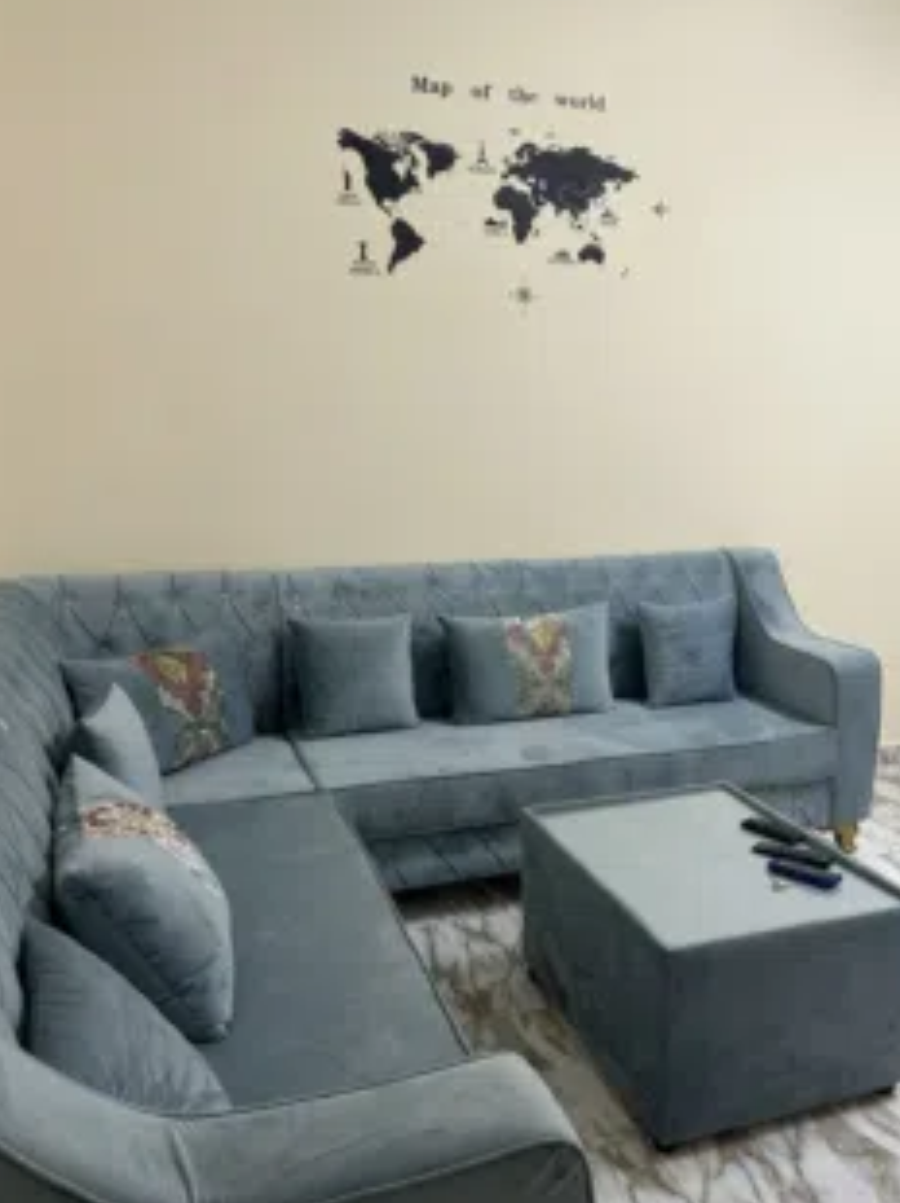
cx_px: 555
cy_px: 714
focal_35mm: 31
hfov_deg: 45.1
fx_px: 1076
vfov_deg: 58.0
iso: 200
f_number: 1.78
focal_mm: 6.86
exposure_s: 1/50
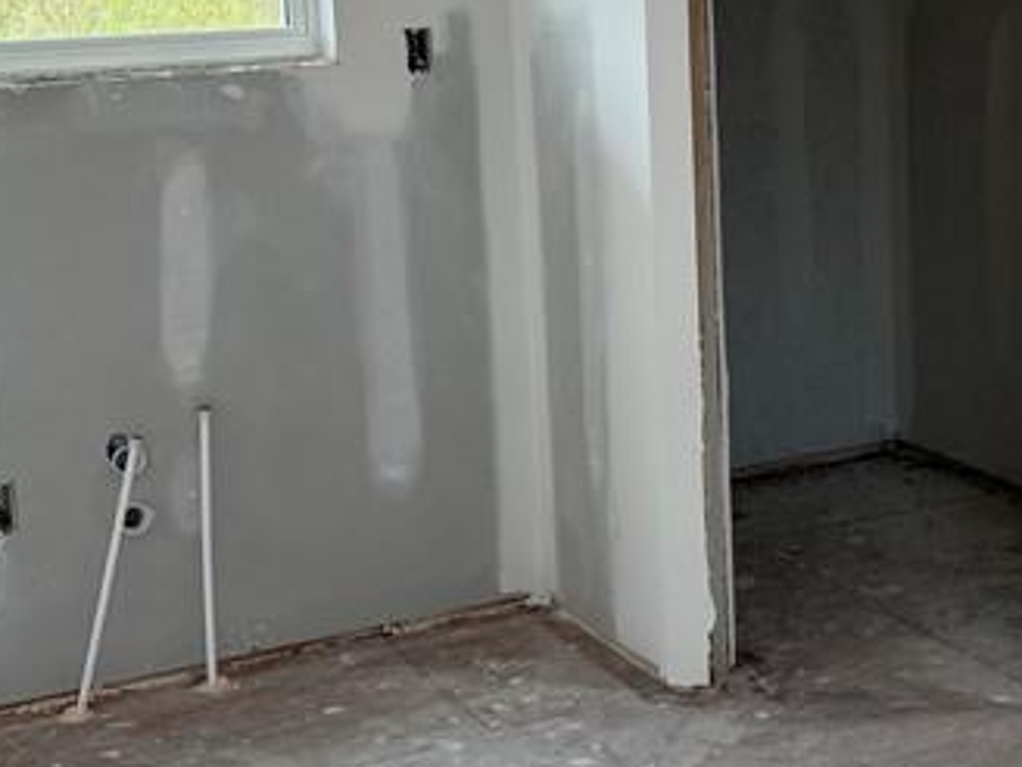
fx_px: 2214
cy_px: 190
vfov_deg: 19.5
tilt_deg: -7.2
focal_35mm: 75
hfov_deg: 25.2
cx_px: 929
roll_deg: +1.2
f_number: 1.78
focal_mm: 6.76
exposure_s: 1/262
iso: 100
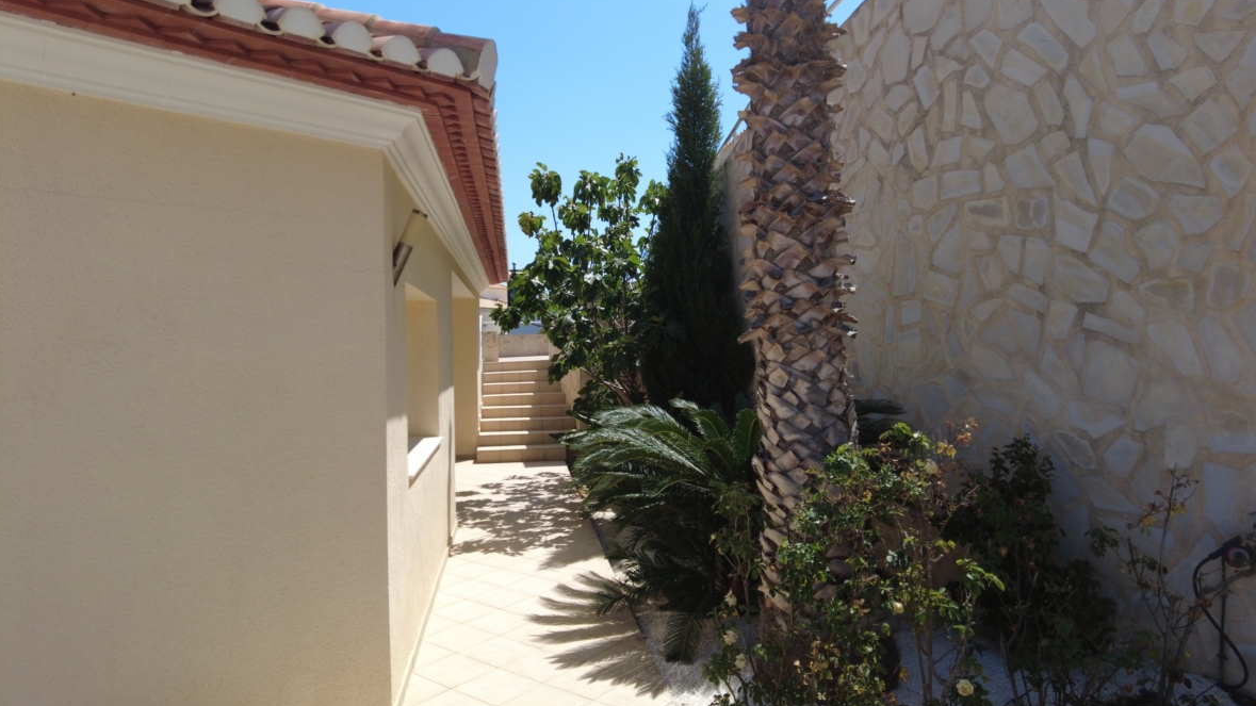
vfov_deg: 51.5
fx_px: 733
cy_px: 350
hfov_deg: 81.2
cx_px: 629
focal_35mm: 22
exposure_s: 1/1250
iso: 100
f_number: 1.8
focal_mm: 4.4
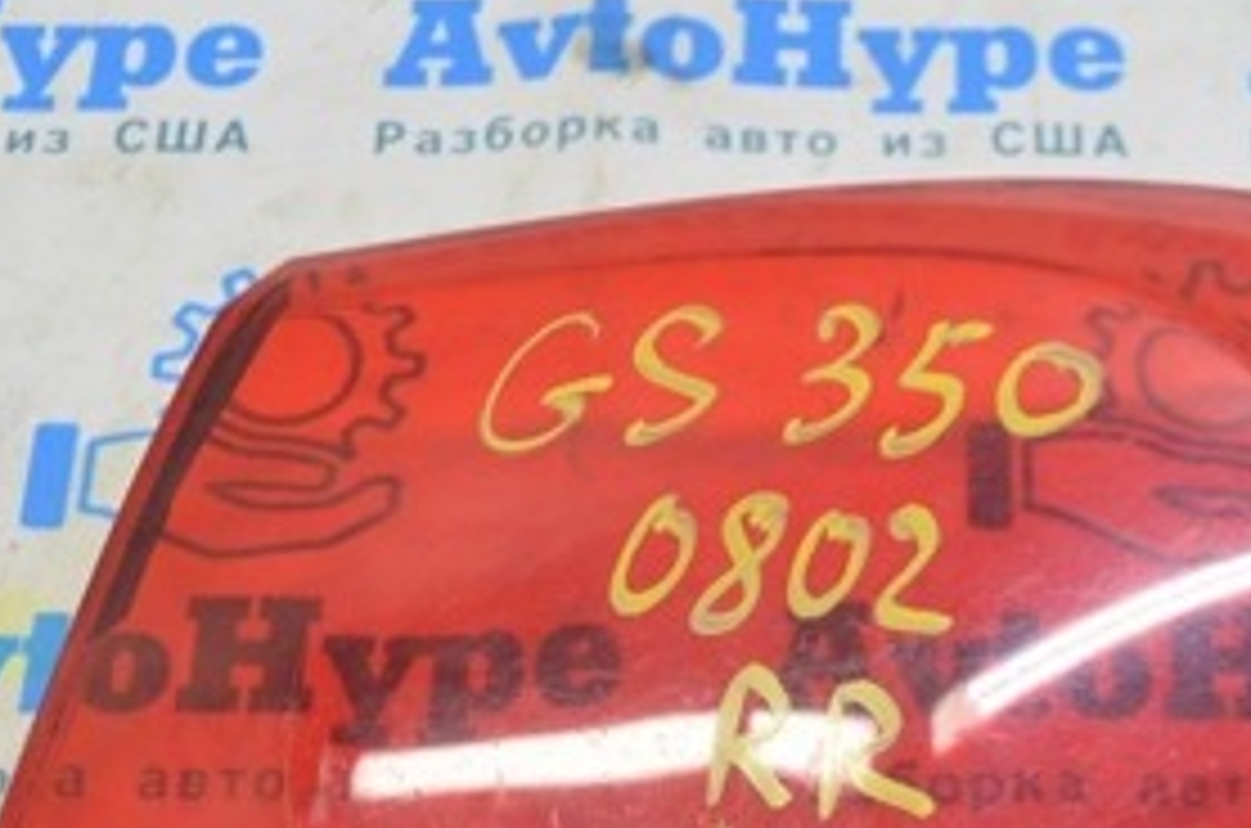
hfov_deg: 24.4
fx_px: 2878
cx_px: 824
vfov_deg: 16.0
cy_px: 862
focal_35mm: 83
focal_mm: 24
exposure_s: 1/20
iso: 400
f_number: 5.6
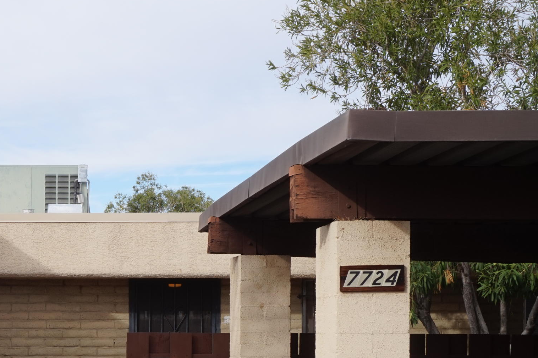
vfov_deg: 14.2
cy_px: 332
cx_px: 8
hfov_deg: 20.8
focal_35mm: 95
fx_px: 1419
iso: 100
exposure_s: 1/80
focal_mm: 32
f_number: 13
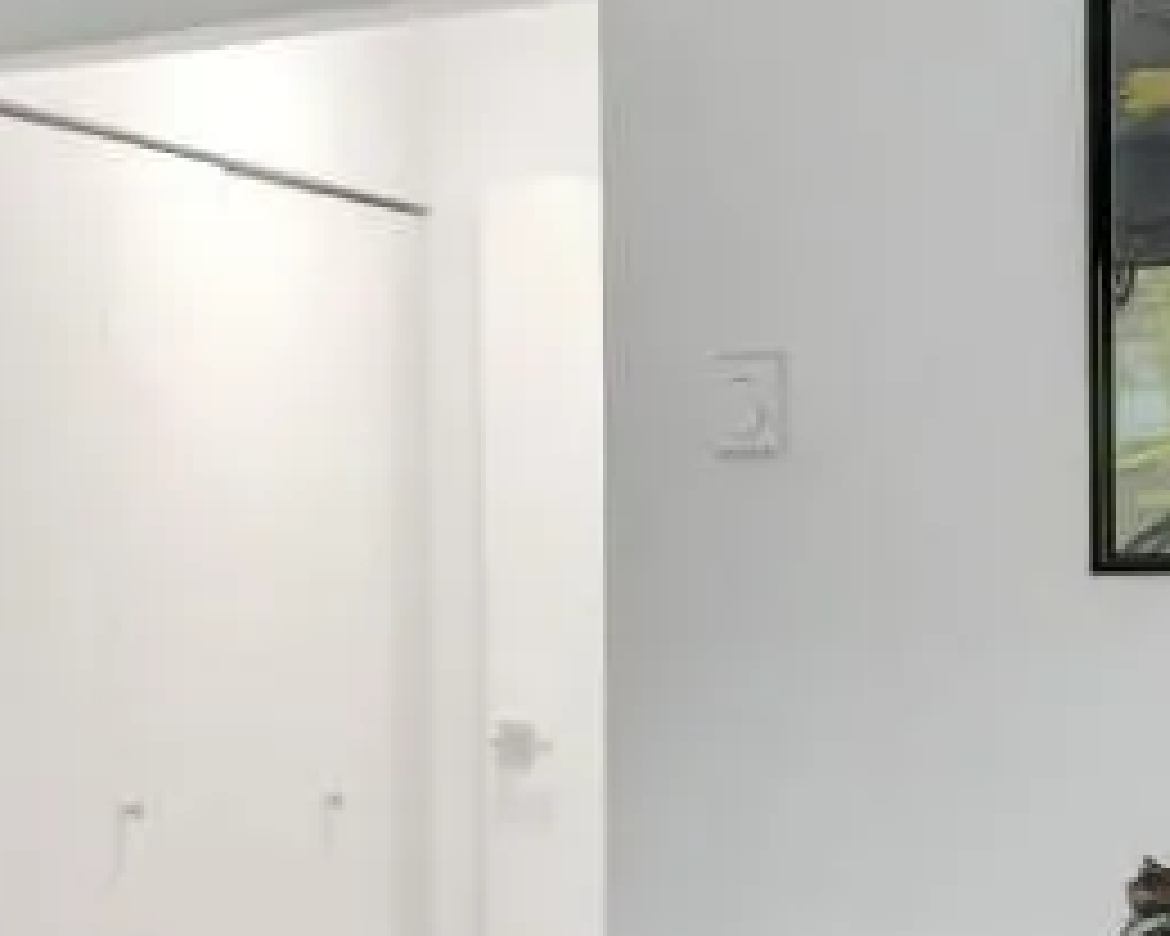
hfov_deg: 19.2
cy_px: 544
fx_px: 2839
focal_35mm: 82
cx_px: -760
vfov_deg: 18.7
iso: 400
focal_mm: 14
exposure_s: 1/13
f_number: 8
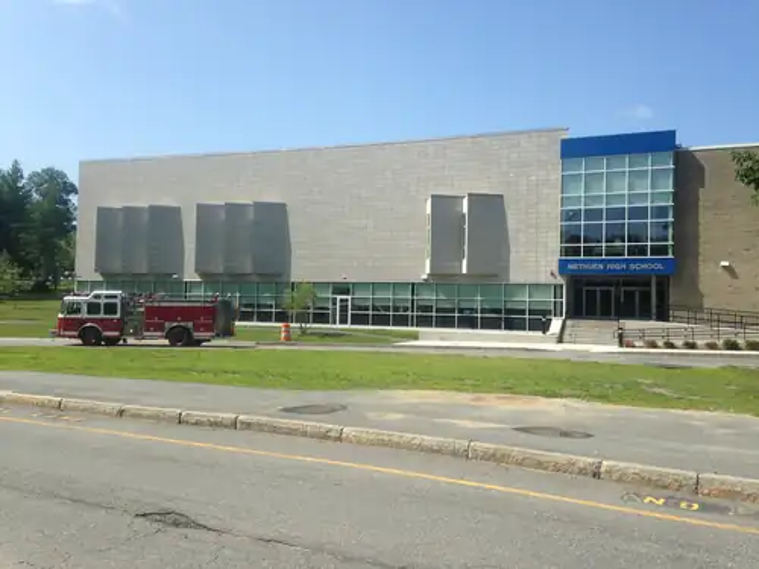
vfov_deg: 42.9
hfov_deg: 55.4
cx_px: 380
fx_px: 724
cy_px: 284
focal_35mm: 33
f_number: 2.4
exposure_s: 1/1550
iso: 50
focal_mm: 4.12
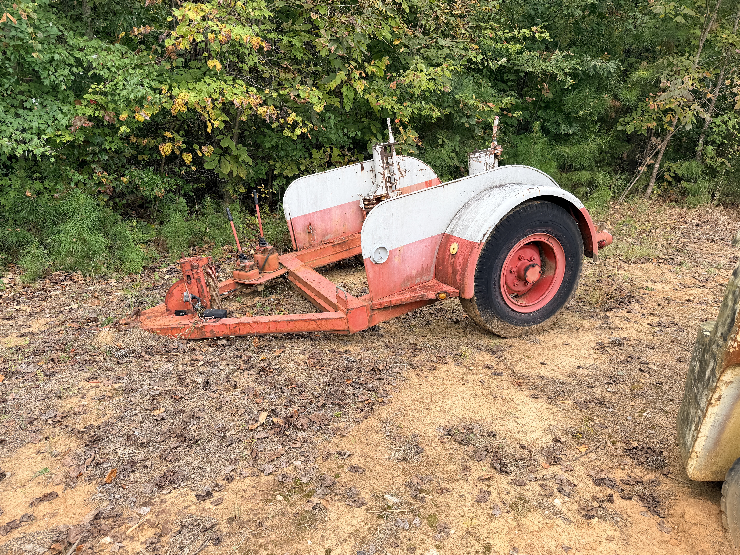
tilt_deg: -17.8
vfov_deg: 56.8
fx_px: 513
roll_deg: -0.5
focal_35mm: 24
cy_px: 278
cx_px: 370
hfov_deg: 71.6
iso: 80
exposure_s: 1/593
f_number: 1.78
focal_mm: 6.76
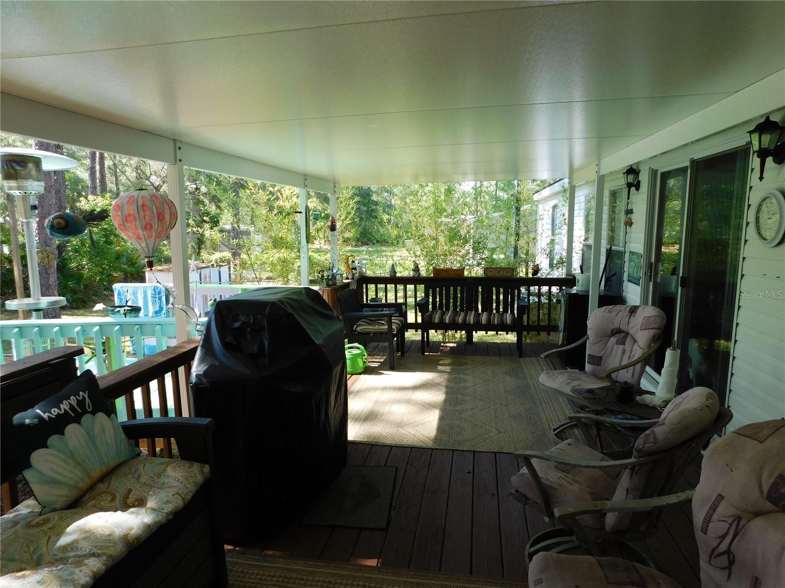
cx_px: 392
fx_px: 522
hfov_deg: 73.9
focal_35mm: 23
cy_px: 294
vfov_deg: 58.9
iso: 125
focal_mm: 4
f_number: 3
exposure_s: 1/160
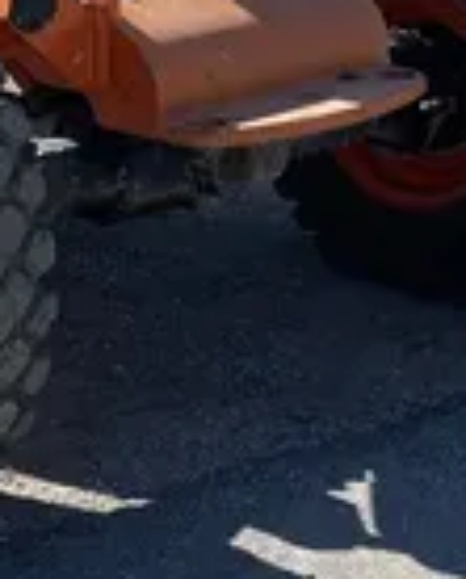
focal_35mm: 101
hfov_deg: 15.3
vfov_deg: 18.6
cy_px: 40
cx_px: 147
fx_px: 1735
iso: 32
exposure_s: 1/1984
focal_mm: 4.2
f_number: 1.6
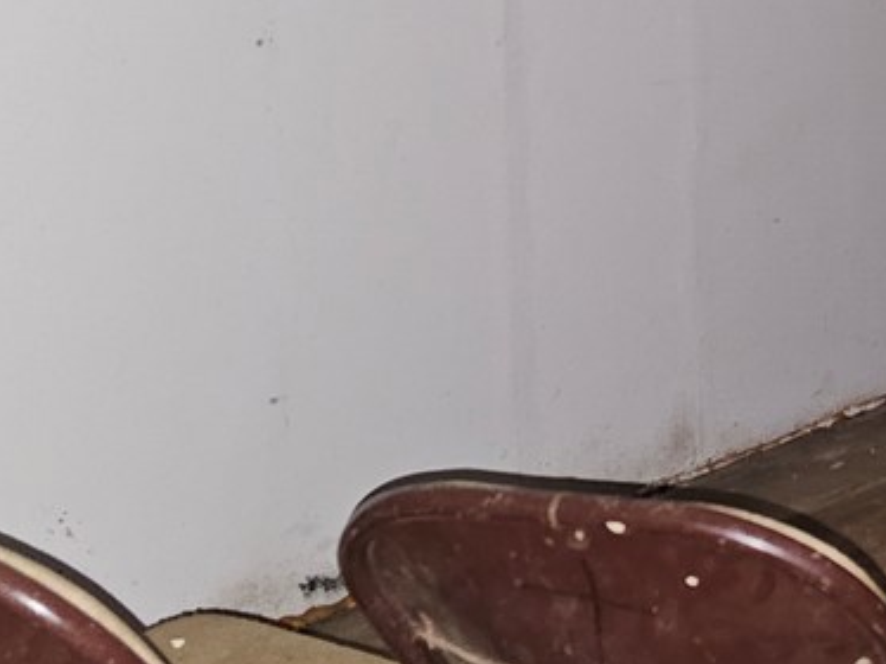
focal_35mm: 63
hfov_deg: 27.0
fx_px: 1611
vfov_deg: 22.5
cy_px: 28
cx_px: 1076
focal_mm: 6.3
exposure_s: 1/9.99
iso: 250
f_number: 1.7
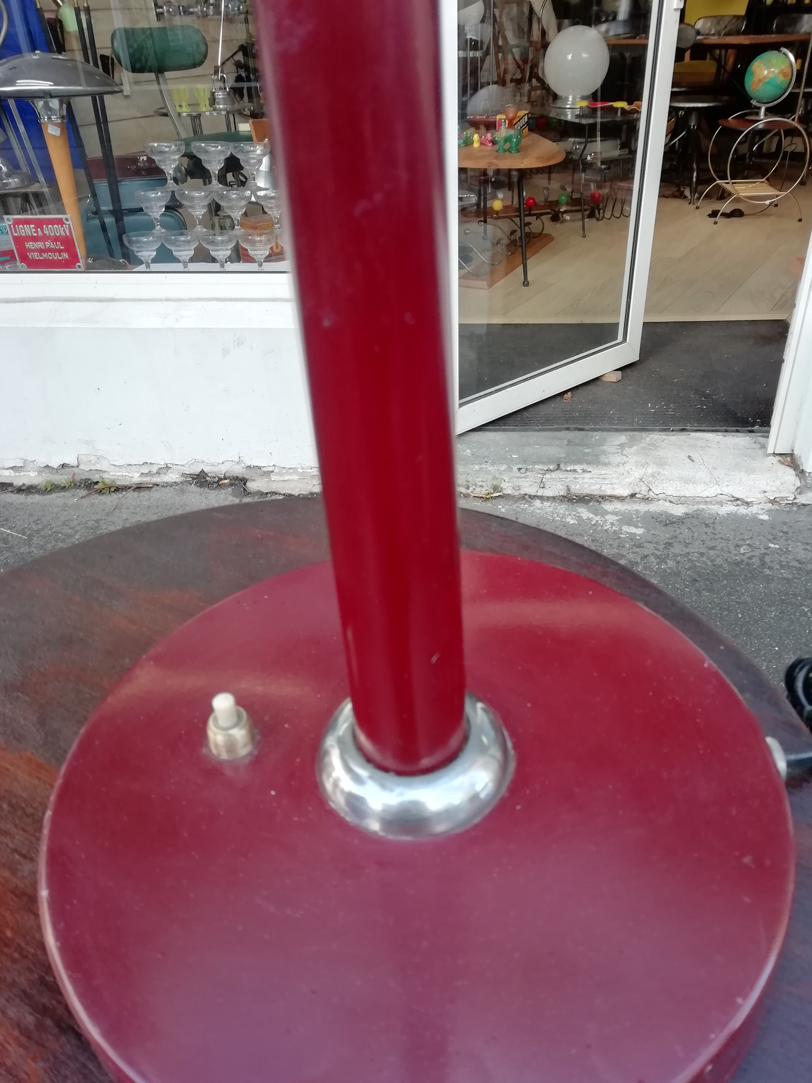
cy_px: 542
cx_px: 406
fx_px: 813
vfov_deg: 67.3
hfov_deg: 53.1
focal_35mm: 26
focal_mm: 3.46
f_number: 2.2
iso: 64
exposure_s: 1/100
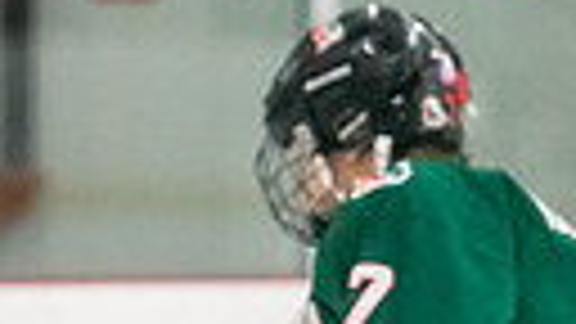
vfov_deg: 1.4
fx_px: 13181
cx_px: 109
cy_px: 1024
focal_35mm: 863
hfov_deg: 2.5
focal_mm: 140
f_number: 2.8
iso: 3200
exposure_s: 1/800
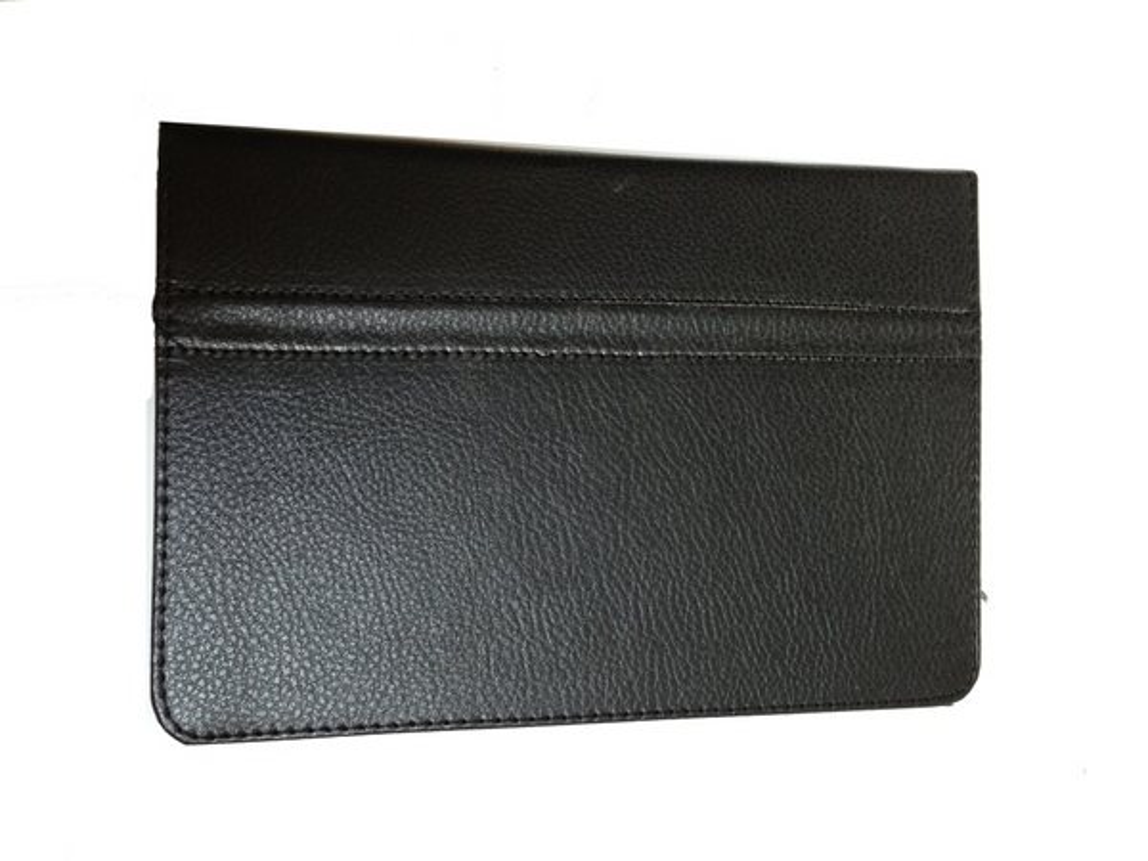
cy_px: 430
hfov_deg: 55.4
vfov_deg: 42.9
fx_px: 1094
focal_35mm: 33
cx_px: 574
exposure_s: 1/20
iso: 50
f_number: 2.4
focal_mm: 4.13
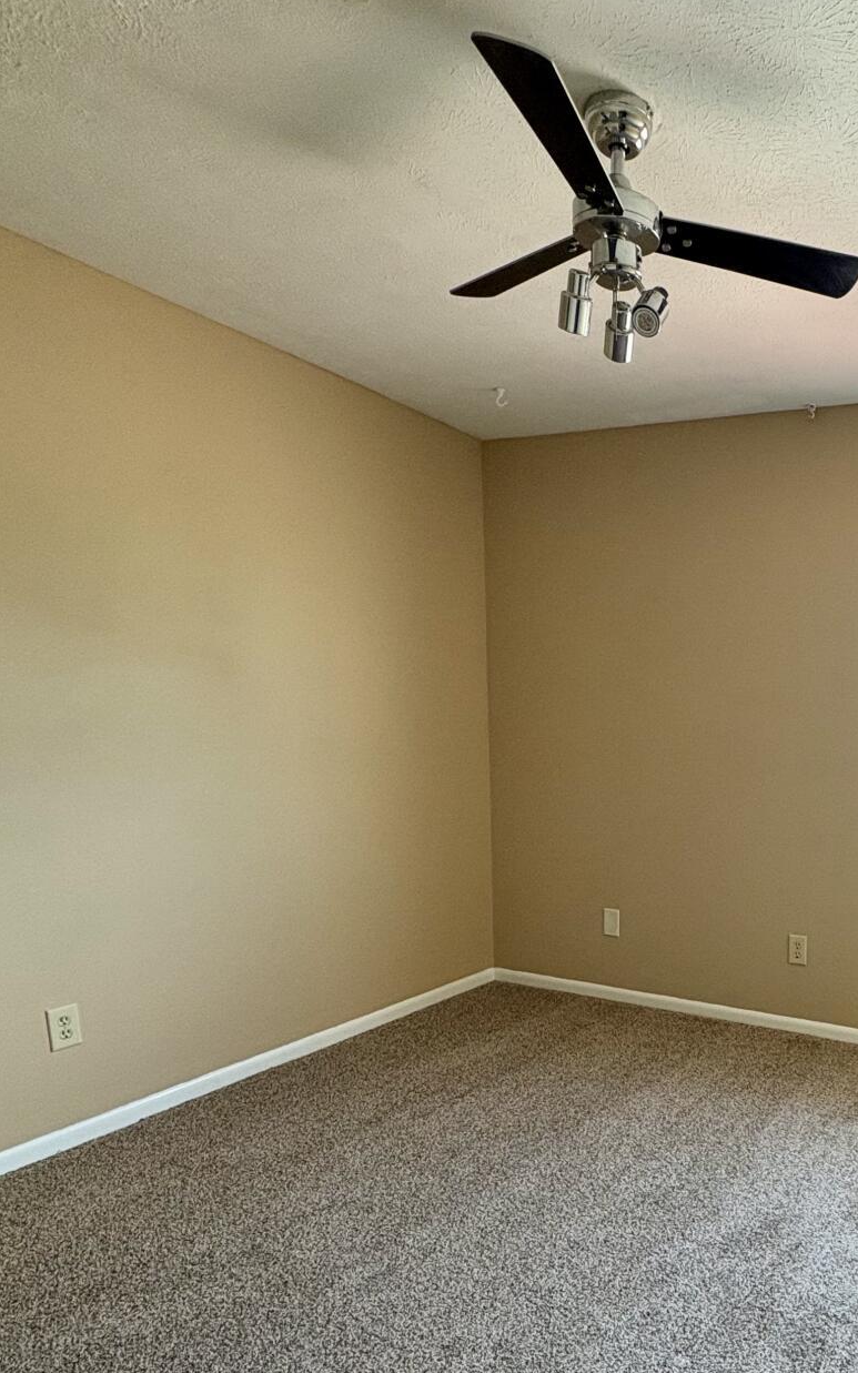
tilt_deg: -9.4
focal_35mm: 24
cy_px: 887
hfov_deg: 46.5
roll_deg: -2.0
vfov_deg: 73.1
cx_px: 759
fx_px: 898
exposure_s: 1/99
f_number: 2.2
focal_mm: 2.22
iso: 200
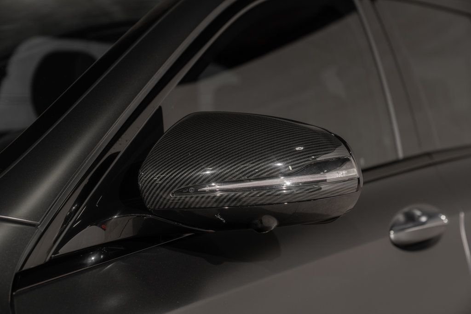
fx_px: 916
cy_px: 157
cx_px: 236
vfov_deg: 19.5
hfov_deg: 28.8
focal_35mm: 70
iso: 200
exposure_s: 1/50
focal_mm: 70
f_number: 4.5
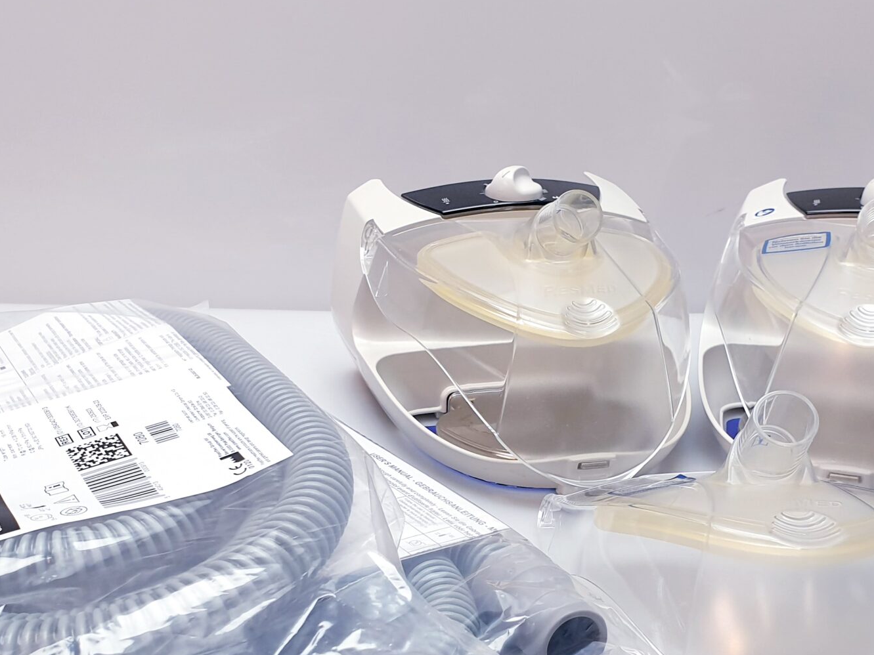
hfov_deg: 38.2
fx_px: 1262
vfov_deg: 28.4
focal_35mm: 50
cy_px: 532
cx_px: 481
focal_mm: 4.3
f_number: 2.4
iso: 100
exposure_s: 1/100
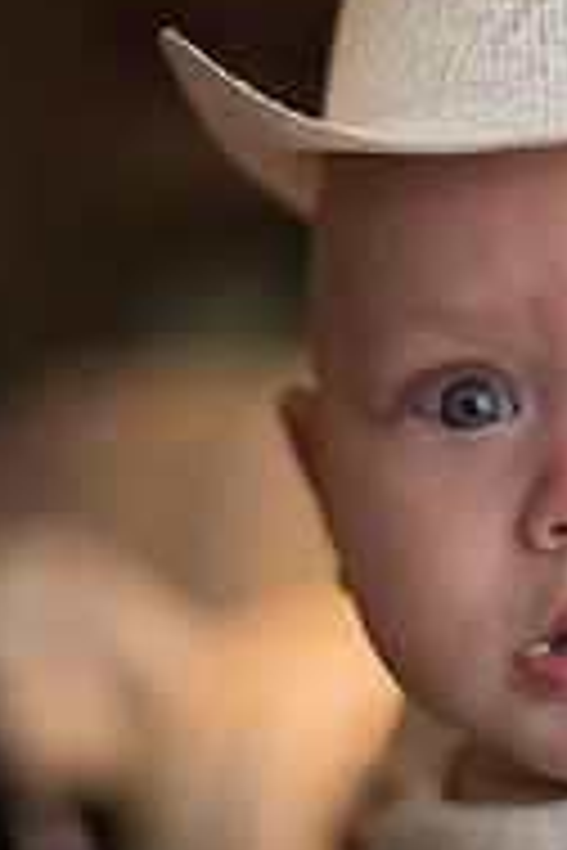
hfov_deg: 11.3
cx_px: 648
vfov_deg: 17.2
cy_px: 373
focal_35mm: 119
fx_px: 2811
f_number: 2
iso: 800
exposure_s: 1/160
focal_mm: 50
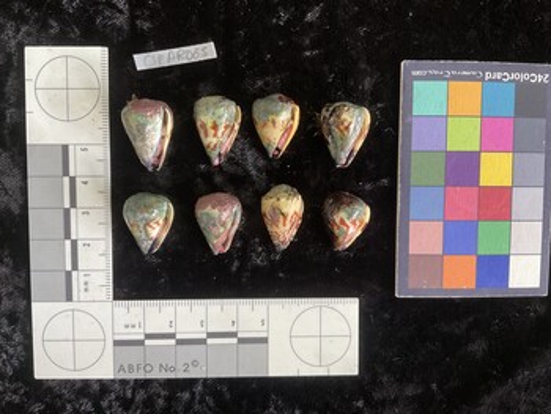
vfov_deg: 48.3
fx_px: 462
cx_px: 276
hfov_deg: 61.6
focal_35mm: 29
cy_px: 207
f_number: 1.8
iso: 80
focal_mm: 3
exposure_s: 1/60
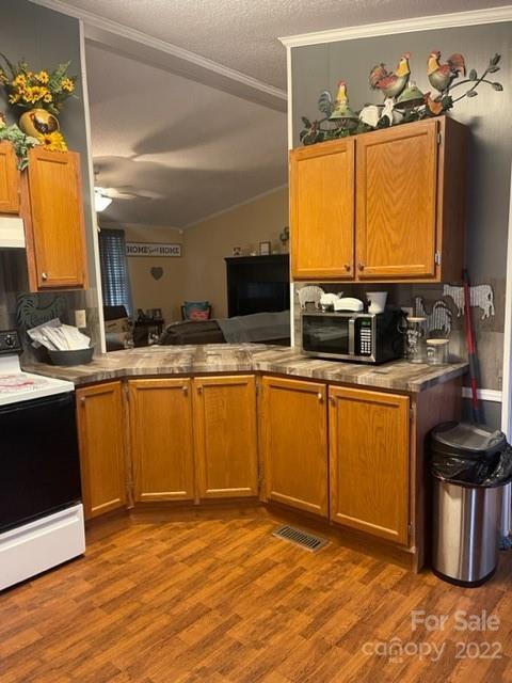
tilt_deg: -8.2
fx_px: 513
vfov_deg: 67.3
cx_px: 256
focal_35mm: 26
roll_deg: +1.5
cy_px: 342
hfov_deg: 53.1
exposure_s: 1/40
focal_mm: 5.1
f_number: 1.6
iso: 400
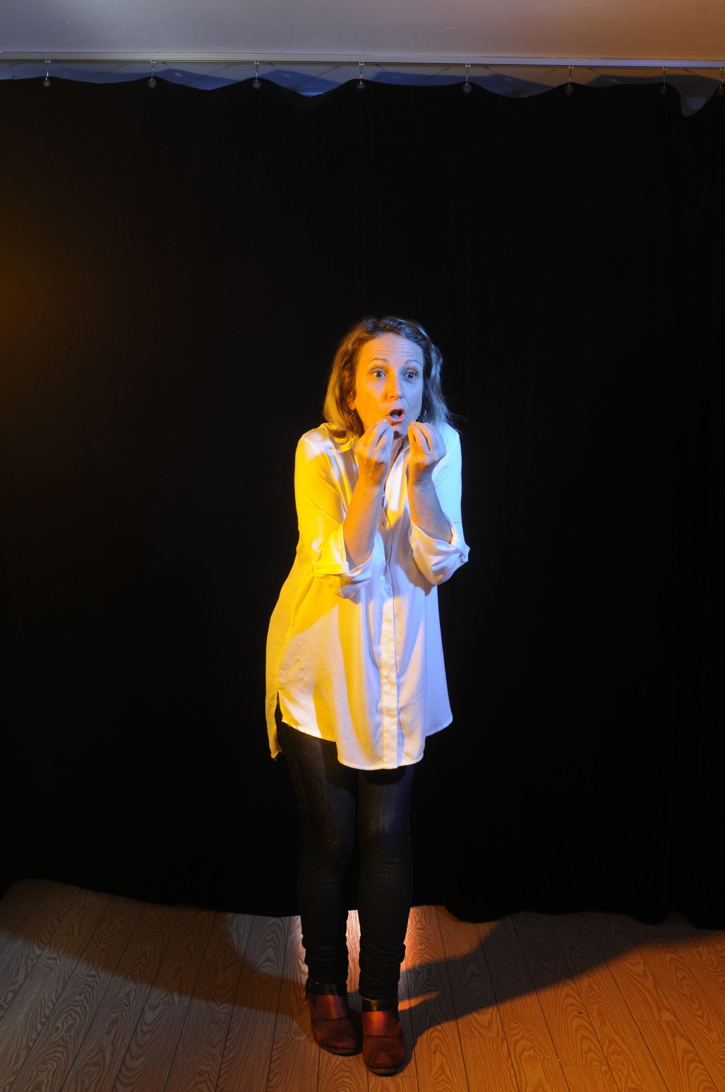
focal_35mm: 40
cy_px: 546
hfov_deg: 32.9
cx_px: 362
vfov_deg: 48.0
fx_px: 1227
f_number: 8
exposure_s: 1/160
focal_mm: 27
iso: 400
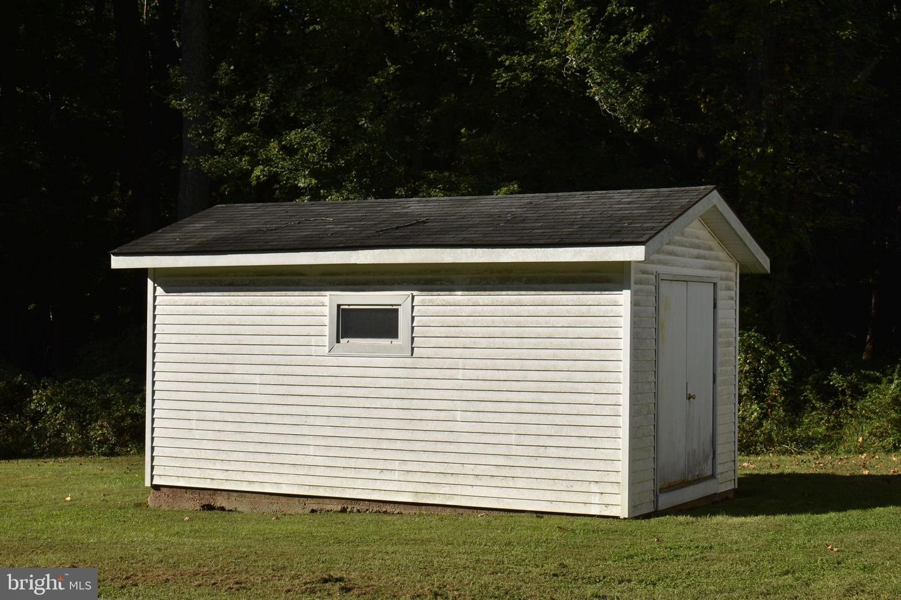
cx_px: 450
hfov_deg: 33.4
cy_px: 300
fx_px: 1502
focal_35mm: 60
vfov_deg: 22.6
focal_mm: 40
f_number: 13
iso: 100
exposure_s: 1/200
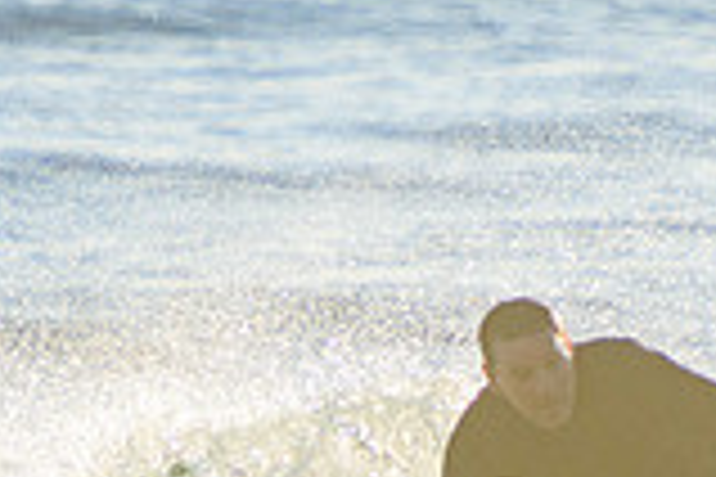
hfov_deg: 1.2
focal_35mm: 1756
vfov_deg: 0.8
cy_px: 592
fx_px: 34922
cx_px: 581
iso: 560
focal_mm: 320
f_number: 5.6
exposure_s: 1/2500
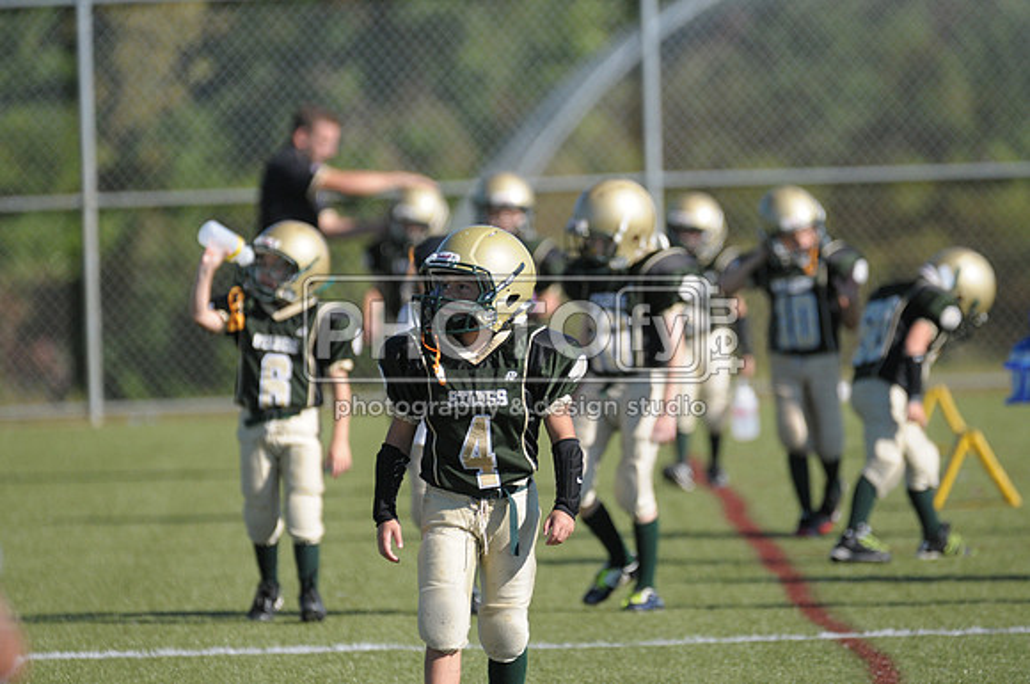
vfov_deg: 2.8
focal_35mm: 495
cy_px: 342
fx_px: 14143
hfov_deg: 4.2
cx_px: 515
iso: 640
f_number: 4
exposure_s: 1/3200
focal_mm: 330
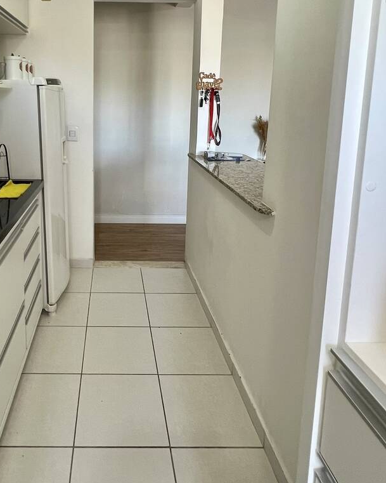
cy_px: 149
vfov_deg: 67.7
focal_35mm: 24
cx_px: 112
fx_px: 343
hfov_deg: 56.8
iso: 125
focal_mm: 1.57
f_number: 1.8
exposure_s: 1/60
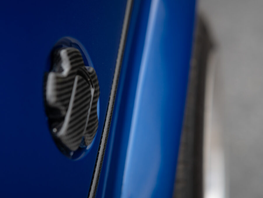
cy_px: 91
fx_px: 760
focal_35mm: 100
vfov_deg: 14.8
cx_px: 136
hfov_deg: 19.6
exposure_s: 1/40
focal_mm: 85
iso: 400
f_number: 2.8
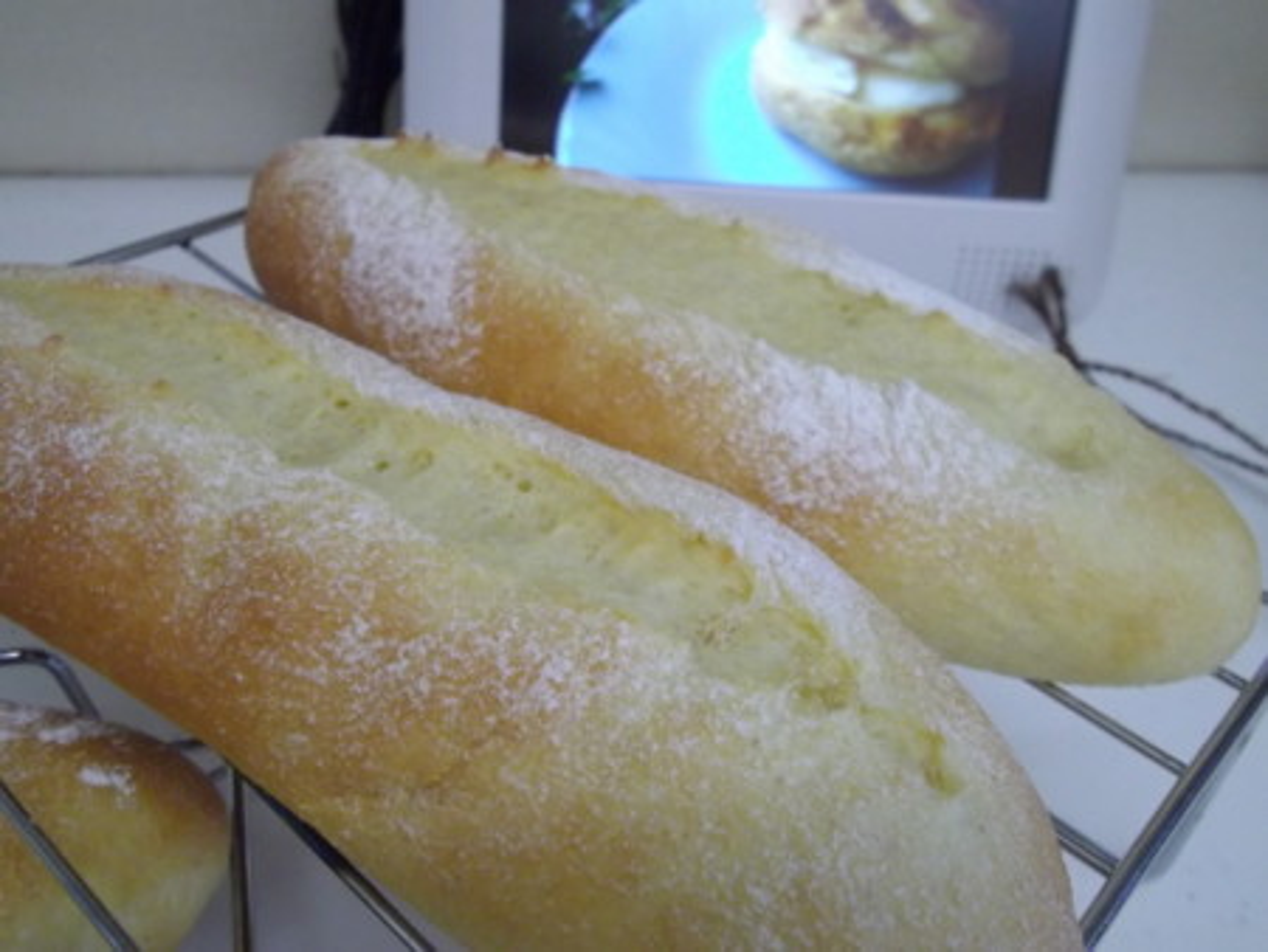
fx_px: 1173
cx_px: 634
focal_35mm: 32
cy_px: 476
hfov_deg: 56.8
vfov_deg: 44.2
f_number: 3.5
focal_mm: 5.8
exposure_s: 1/50
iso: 557
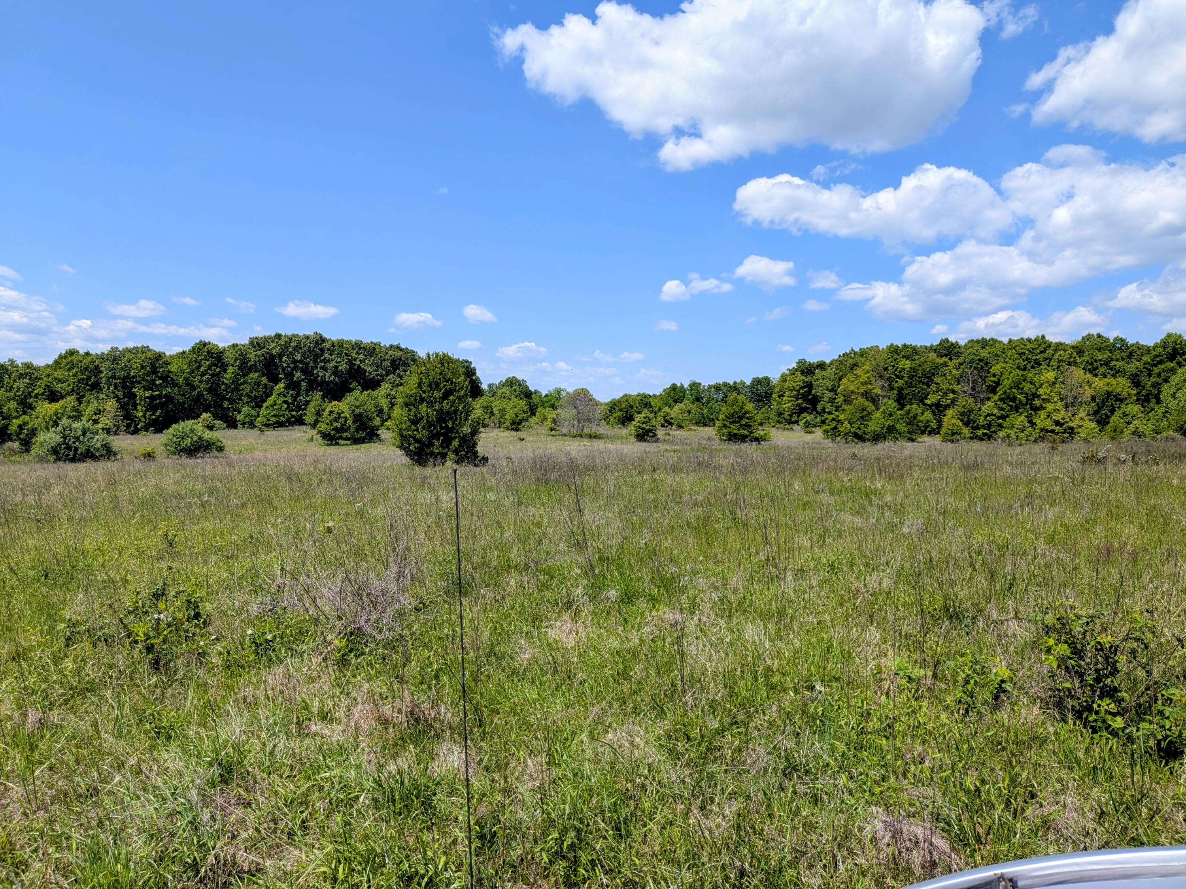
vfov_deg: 56.8
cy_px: 444
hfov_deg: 71.6
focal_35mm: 24
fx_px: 822
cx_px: 593
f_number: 1.7
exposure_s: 1/1976
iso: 29
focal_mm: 4.53
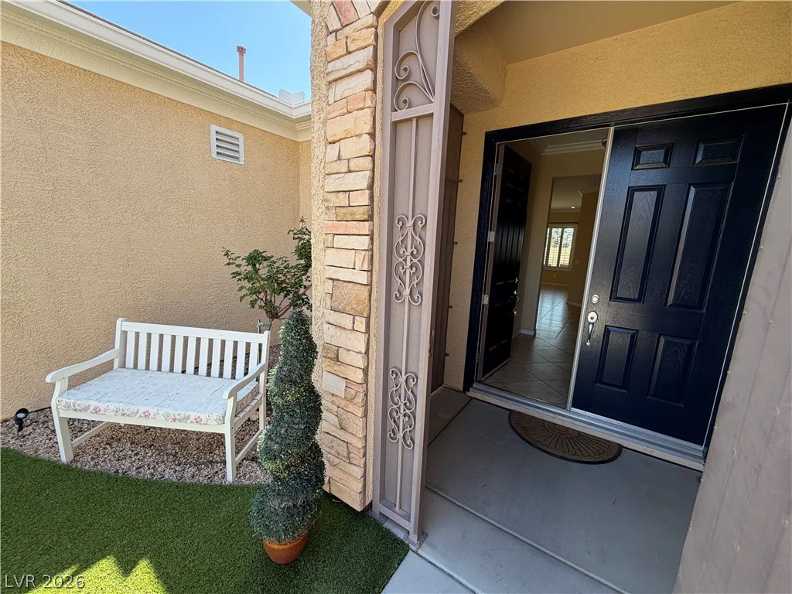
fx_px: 320
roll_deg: -2.8
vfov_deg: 85.7
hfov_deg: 102.1
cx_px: 396
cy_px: 297
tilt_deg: -8.8
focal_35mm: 14
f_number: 2.2
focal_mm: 2.22
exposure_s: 1/228
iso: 40
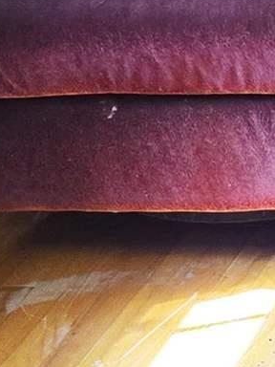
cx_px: 552
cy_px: 185
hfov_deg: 7.7
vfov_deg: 10.7
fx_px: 1949
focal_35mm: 184
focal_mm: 5.4
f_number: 1.8
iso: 400
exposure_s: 1/120
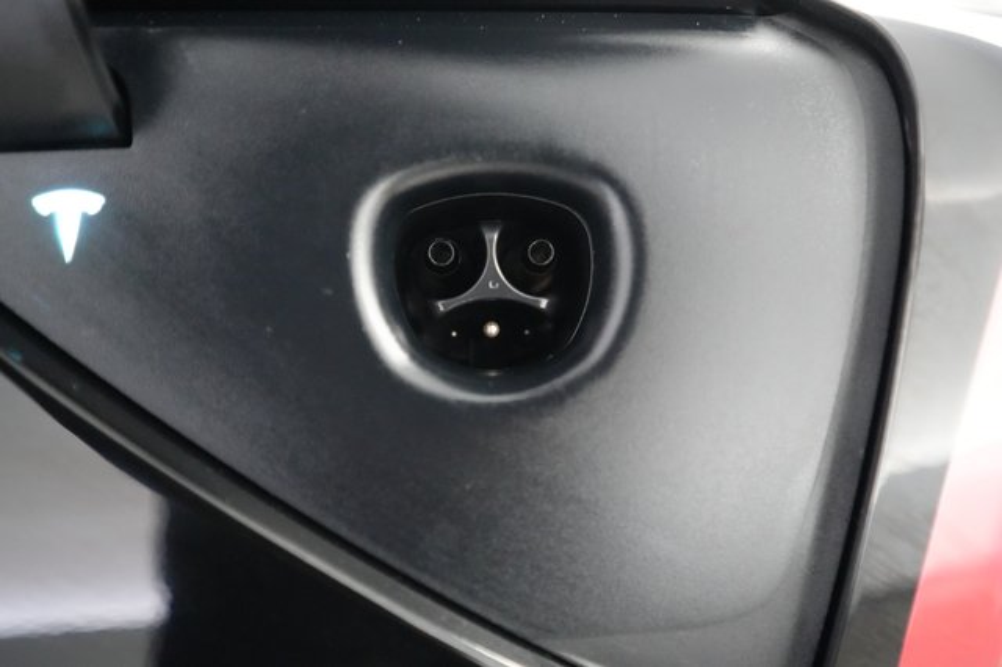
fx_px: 751
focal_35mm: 27
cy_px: 334
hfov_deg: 67.4
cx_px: 501
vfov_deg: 47.9
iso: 12800
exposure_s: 1/100
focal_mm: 27
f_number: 2.8
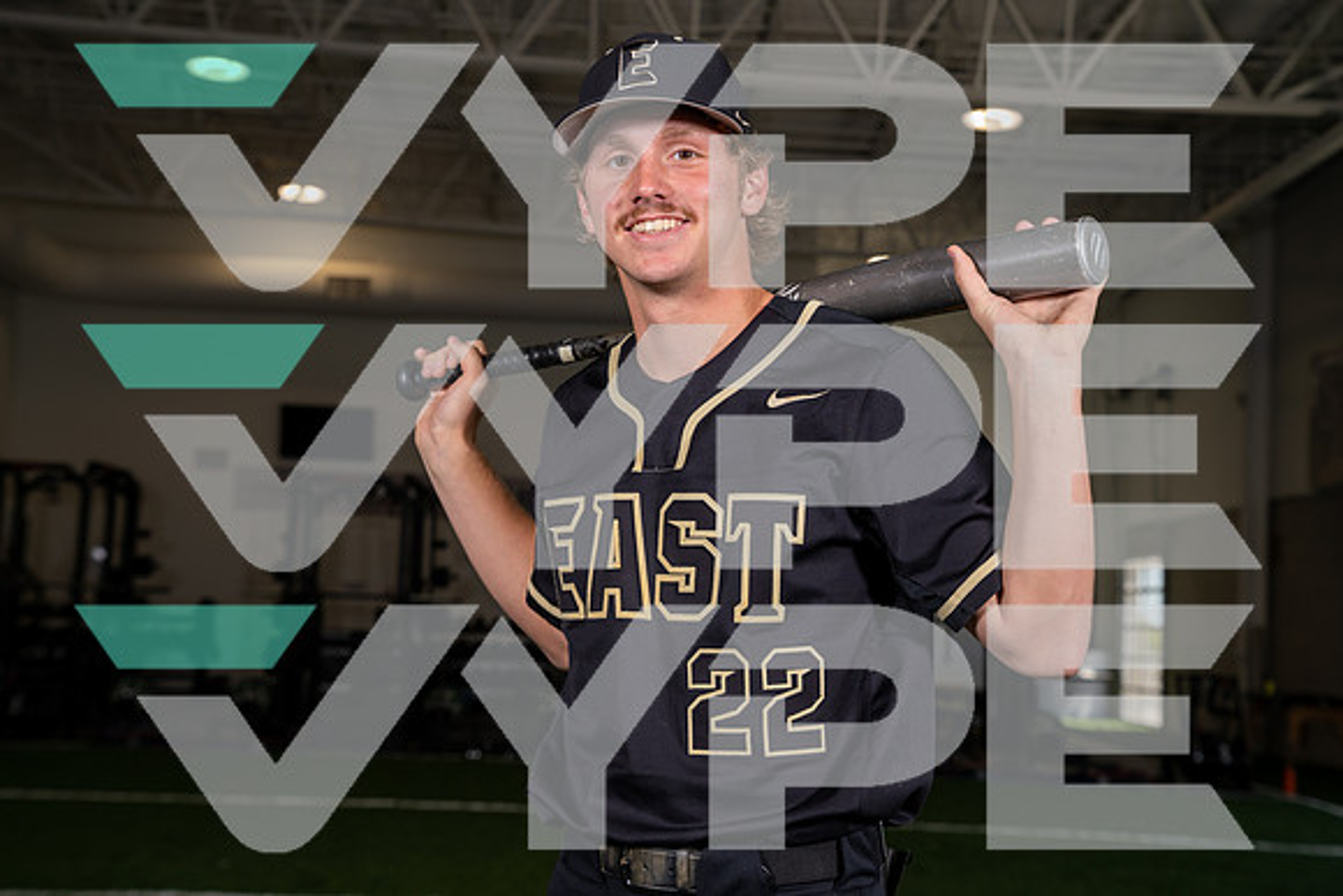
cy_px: 448
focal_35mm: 59
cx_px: 672
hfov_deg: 33.9
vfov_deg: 23.0
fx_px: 2201
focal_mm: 59
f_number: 5.6
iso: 200
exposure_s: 1/200
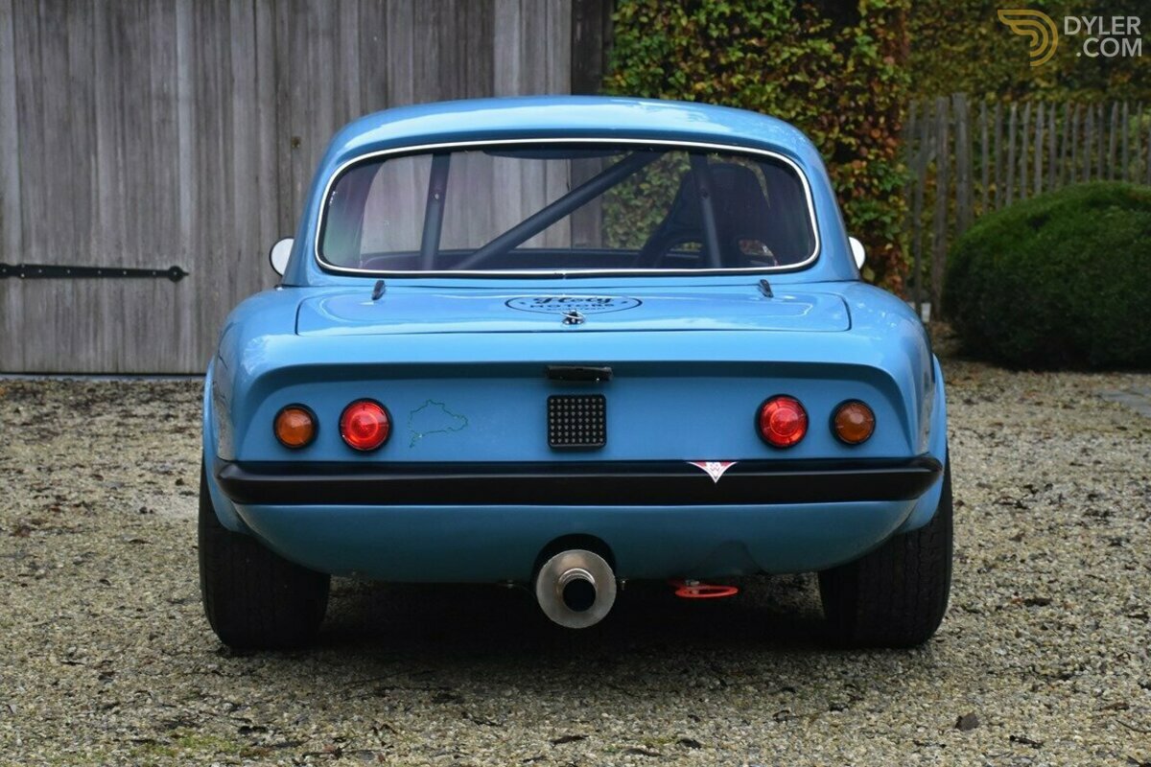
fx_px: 1678
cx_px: 576
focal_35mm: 52
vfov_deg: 25.8
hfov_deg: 37.9
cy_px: 384
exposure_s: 1/160
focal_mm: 35
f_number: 4.2
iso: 800
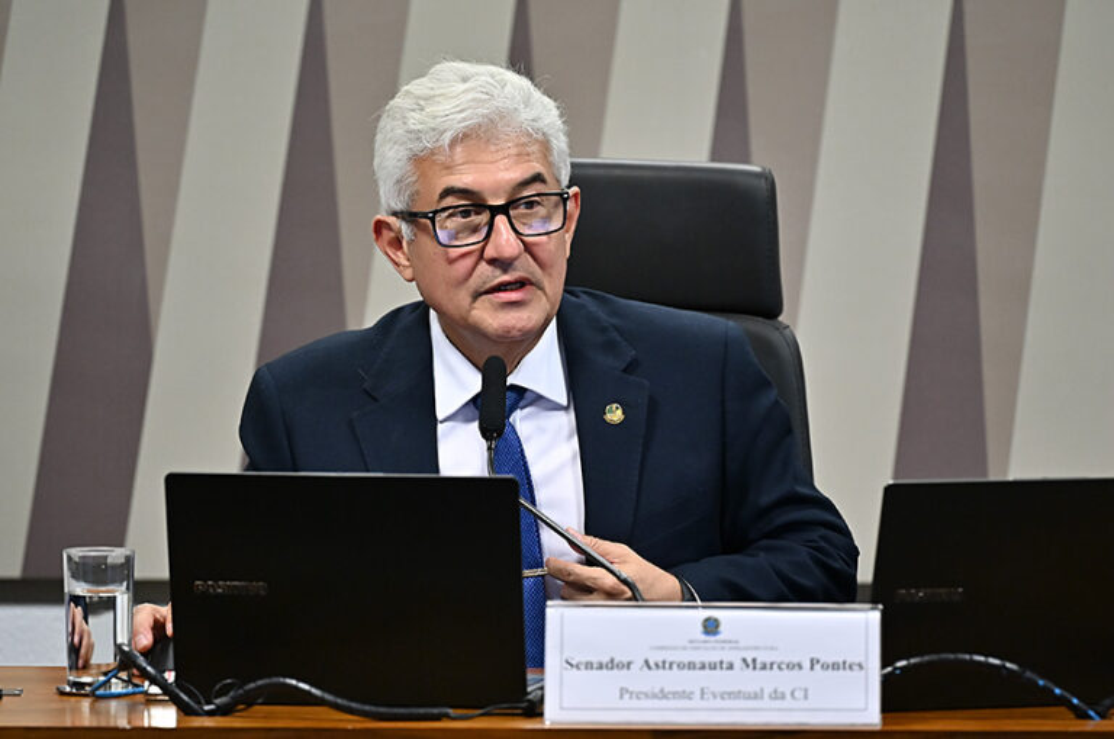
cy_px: 370
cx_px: 557
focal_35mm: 300
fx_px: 9266
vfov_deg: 4.6
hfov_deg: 6.9
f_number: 2.8
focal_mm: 200
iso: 1250
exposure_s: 1/250
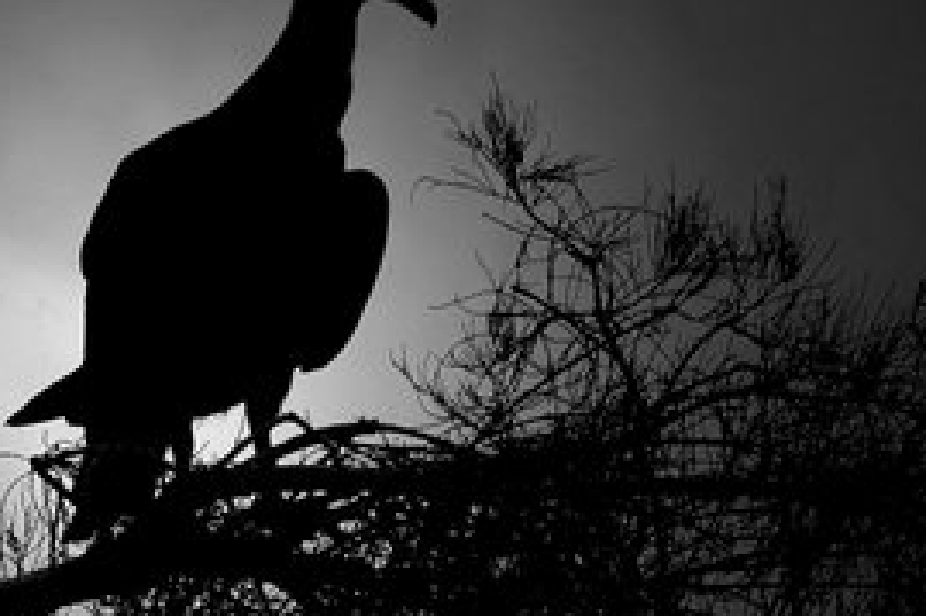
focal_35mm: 1005
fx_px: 25834
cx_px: 162
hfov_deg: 2.1
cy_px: 320
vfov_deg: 1.4
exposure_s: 1/640
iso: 400
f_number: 11
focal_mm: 300
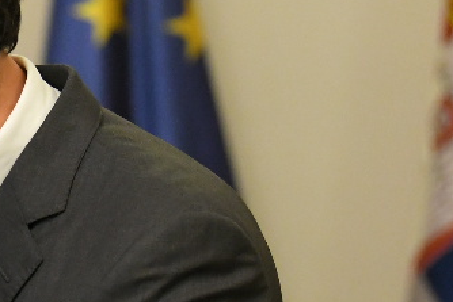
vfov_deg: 2.5
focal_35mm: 543
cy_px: 506
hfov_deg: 3.8
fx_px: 6835
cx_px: -406
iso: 4000
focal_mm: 112
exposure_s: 1/200
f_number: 3.5
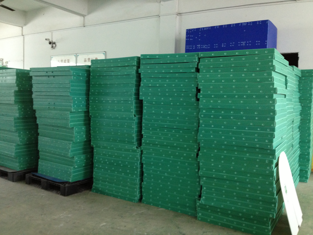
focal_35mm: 35
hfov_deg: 52.6
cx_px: 156
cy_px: 118
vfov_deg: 40.7
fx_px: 316
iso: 160
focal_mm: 4.28
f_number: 2.4
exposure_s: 1/20
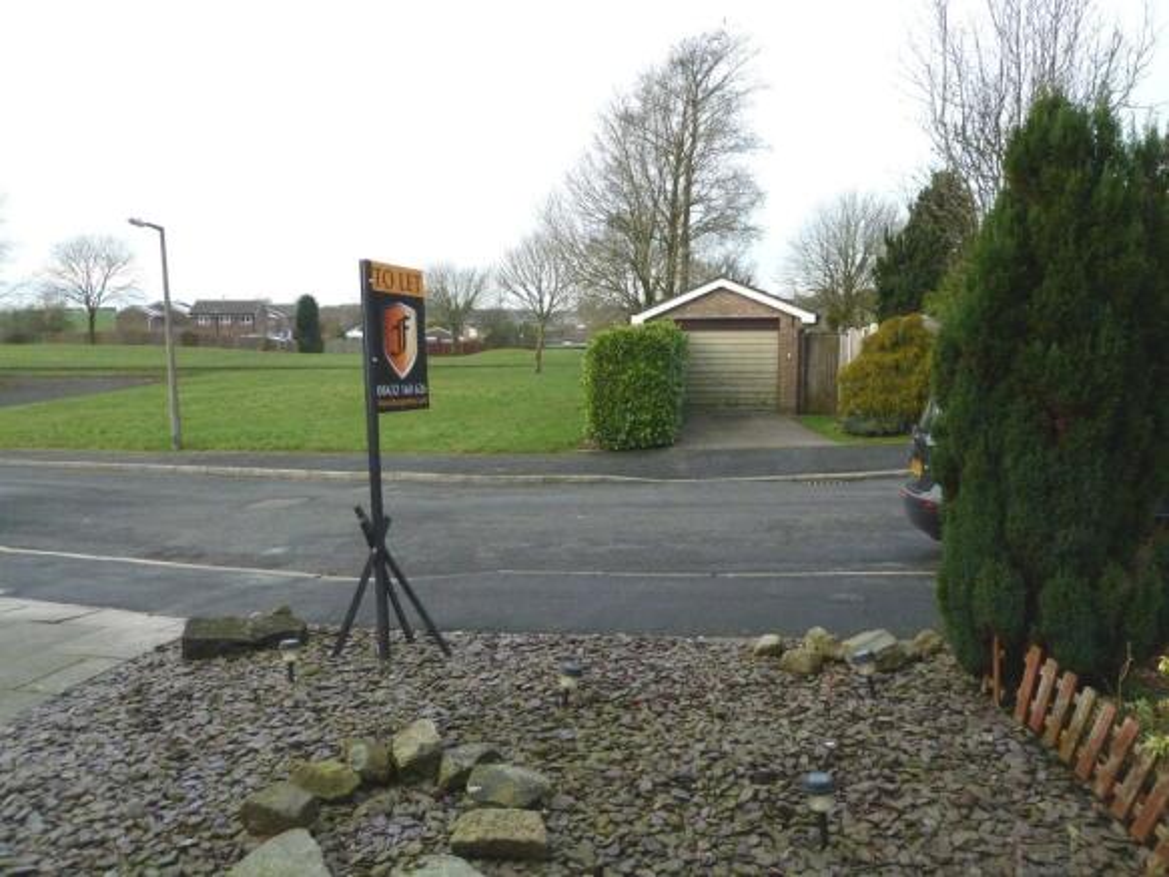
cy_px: 438
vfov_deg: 54.9
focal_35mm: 25
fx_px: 844
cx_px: 584
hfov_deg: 69.4
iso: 400
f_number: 3.3
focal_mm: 4.1
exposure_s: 1/500
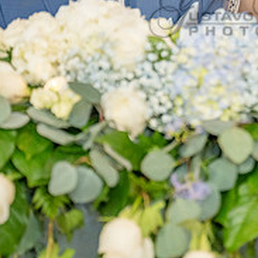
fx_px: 1594
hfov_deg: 9.2
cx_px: 259
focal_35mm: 189
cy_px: 12
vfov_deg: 9.2
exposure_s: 1/160
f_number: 3.2
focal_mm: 70
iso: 1000
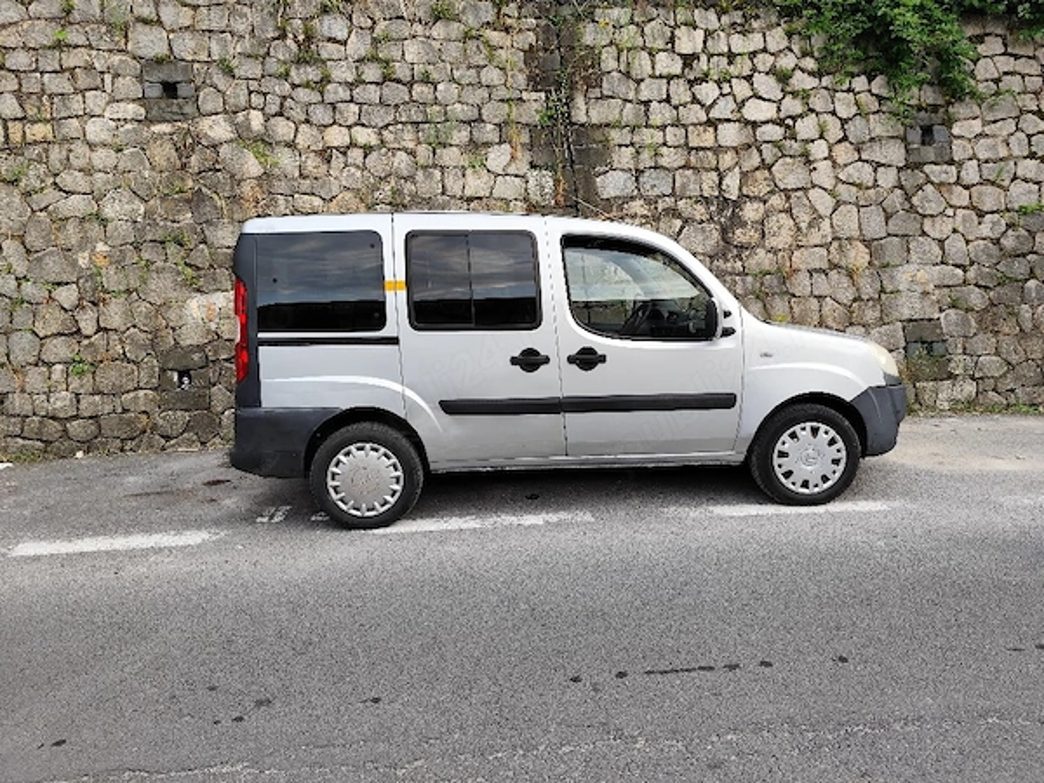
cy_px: 392
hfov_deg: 73.9
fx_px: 694
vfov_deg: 58.9
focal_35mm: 23
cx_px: 522
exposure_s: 1/100
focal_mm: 6.14
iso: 64
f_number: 1.65
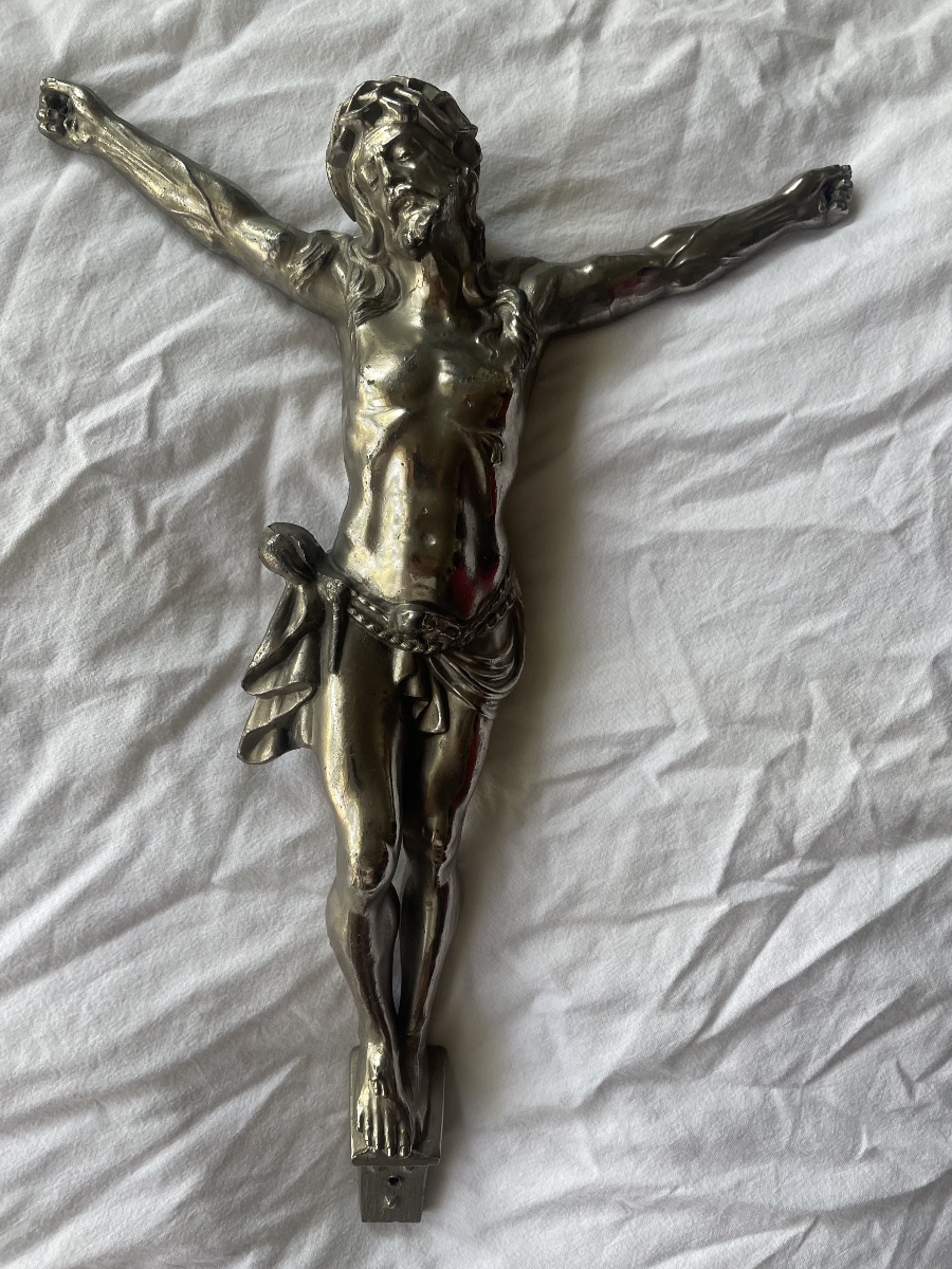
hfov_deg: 53.1
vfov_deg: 67.3
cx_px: 476
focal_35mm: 26
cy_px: 634
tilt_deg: -77.9
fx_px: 953
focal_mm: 4.2
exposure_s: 1/121
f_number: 1.6
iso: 64
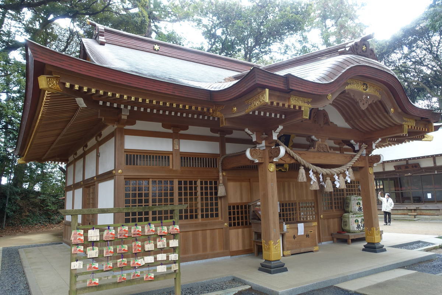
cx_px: 221
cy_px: 148
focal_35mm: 27
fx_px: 331
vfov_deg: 47.9
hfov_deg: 67.4
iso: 125
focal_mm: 9.99
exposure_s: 1/60
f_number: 2.8
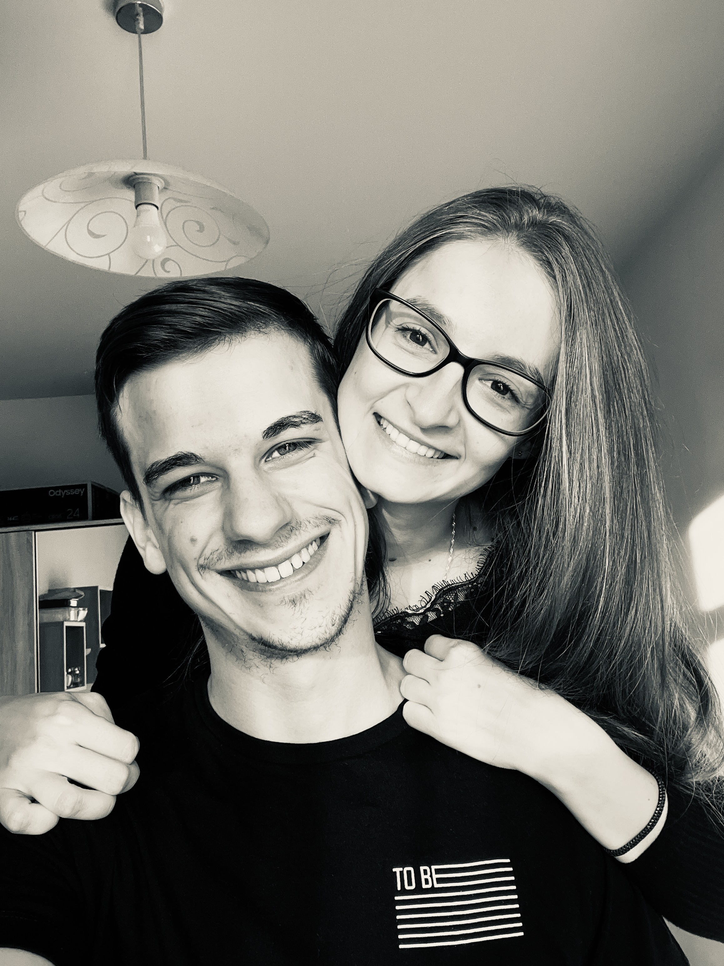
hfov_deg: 46.8
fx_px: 837
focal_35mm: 30
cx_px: 362
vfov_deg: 60.0
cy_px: 483
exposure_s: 1/121
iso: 80
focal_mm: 2.71
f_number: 2.2
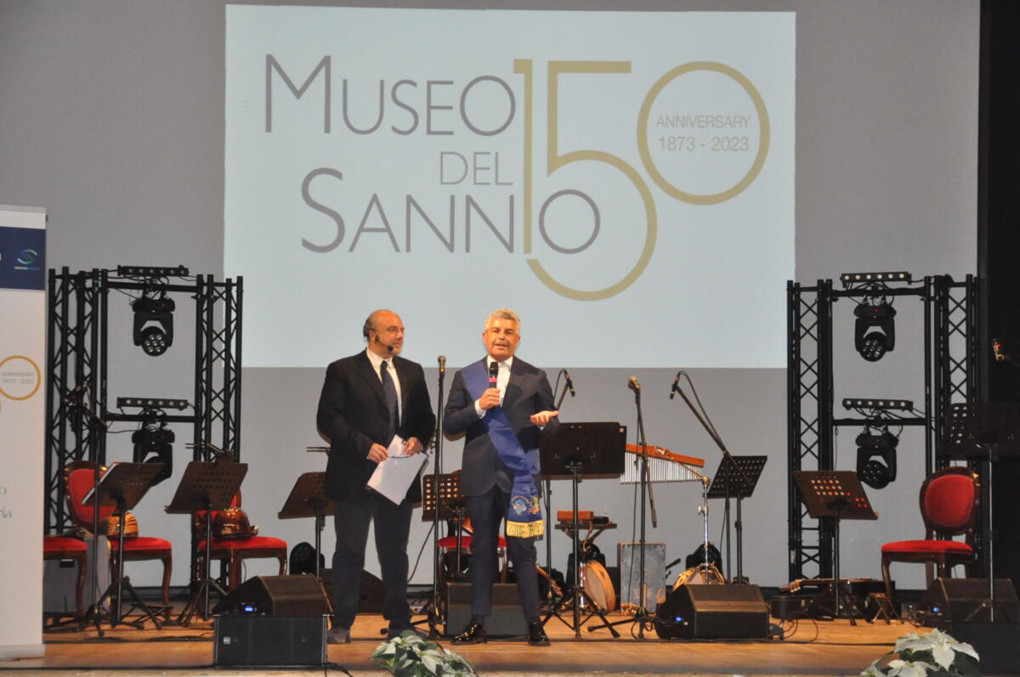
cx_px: 510
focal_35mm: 98
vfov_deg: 14.0
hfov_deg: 20.9
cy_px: 338
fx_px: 2759
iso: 3200
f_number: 5
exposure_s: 1/200
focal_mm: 65
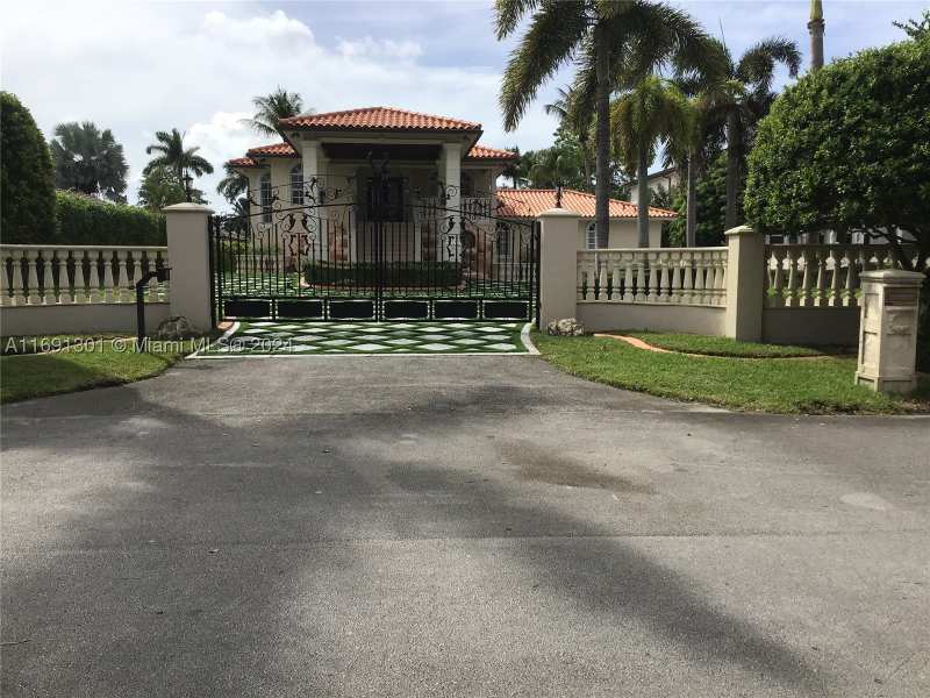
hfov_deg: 58.4
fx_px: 833
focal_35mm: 31
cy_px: 349
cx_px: 465
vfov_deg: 45.4
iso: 25
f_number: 2.4
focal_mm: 3.3
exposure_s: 1/1381
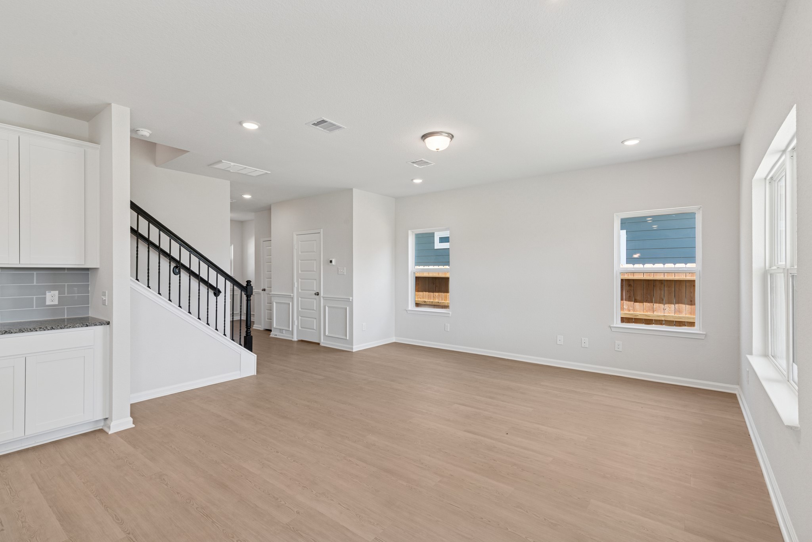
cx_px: 406
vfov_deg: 73.8
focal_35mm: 16
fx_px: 361
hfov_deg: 96.7
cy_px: 271
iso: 100
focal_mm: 16
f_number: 9
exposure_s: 1/13
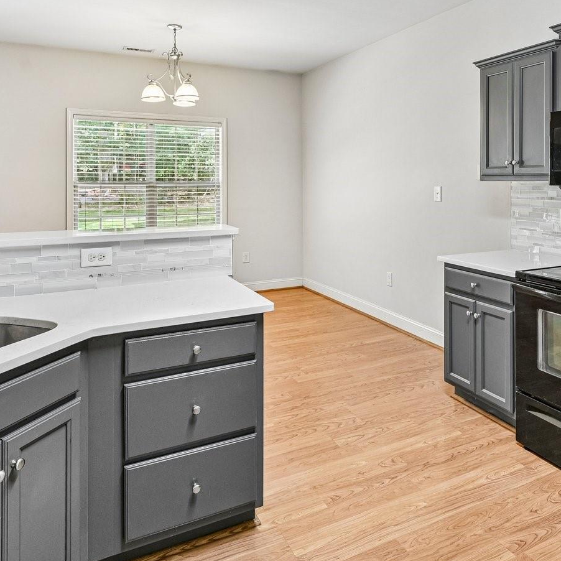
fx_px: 495
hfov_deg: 58.4
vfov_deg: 57.7
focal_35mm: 27
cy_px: 184
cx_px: 347
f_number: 8
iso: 400
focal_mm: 14
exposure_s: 1/8
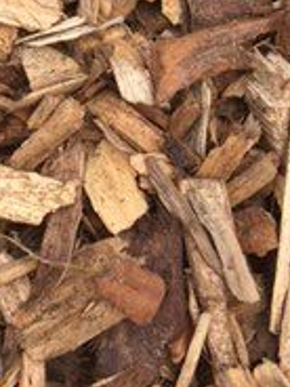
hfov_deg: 14.3
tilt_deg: -34.4
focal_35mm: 101
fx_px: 1128
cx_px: -44
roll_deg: -1.9
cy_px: -34
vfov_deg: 18.7
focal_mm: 4.15
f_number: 2.2
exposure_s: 1/668
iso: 25
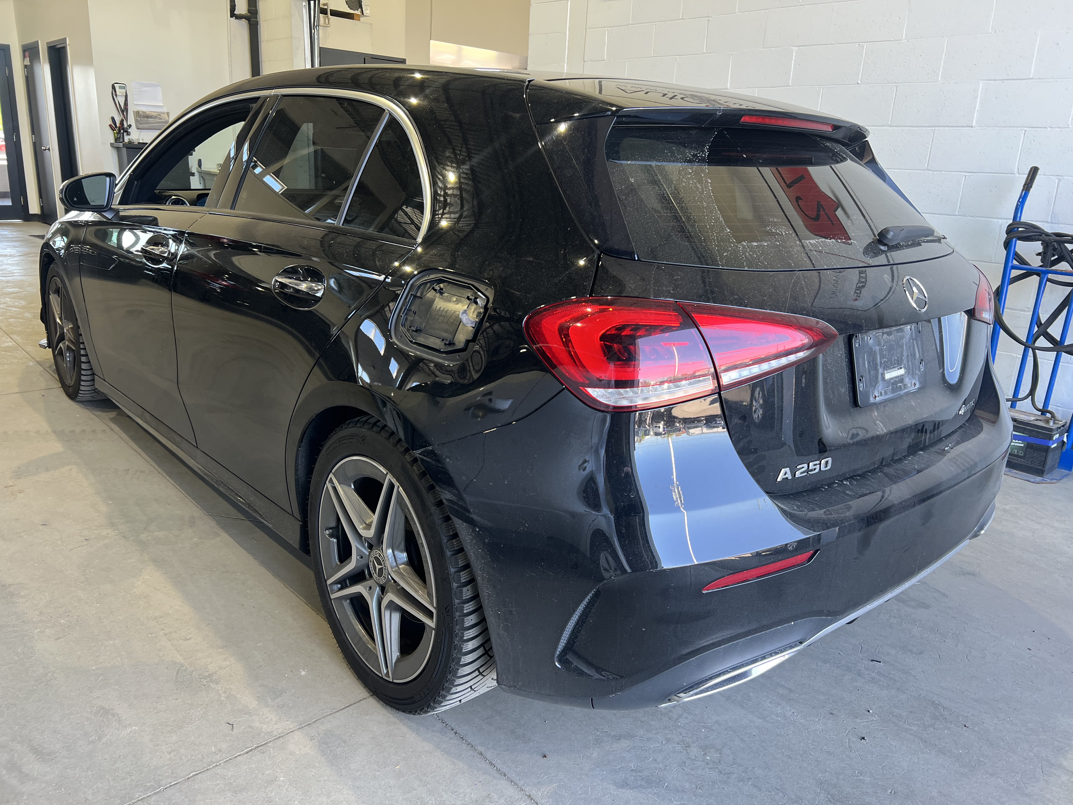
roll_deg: -2.3
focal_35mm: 26
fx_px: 806
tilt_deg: -16.5
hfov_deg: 67.3
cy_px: 402
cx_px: 536
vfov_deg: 53.1
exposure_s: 1/120
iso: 100
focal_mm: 5.7
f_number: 1.5
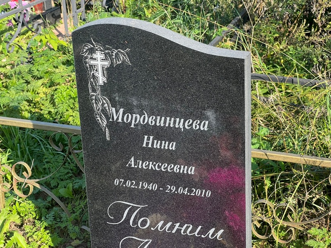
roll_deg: +2.3
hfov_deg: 25.3
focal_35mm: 77
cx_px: 166
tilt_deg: -24.3
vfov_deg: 19.1
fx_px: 736
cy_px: 124
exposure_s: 1/211
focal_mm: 9
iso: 32
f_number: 2.8
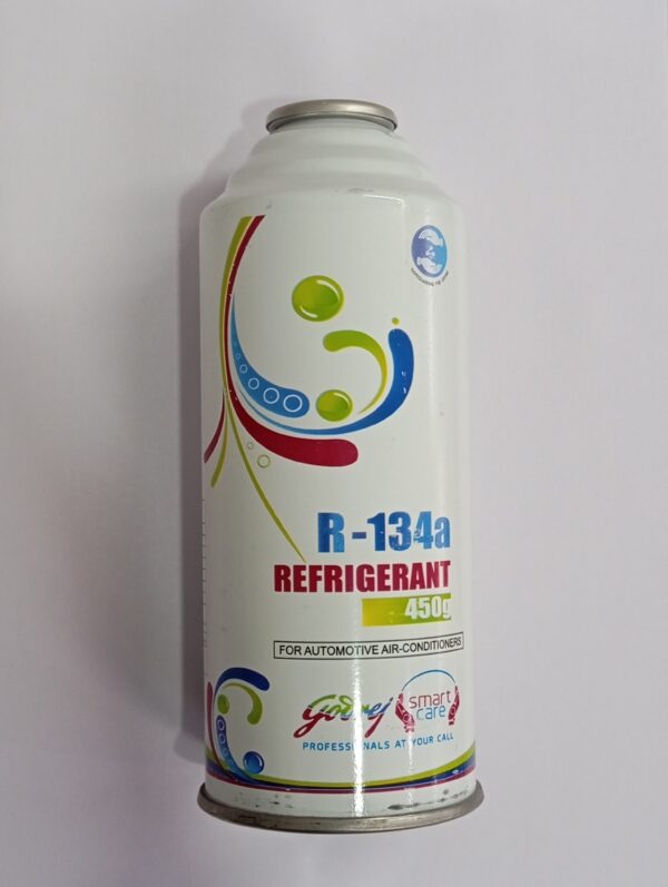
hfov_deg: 26.2
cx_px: 334
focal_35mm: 56
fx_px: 1437
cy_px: 444
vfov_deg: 34.3
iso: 693
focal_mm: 4.22
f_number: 1.8
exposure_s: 1/50
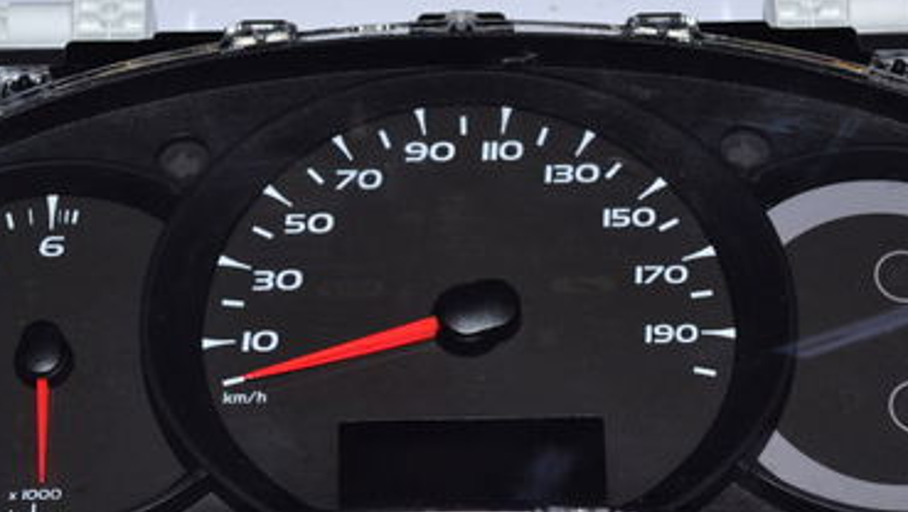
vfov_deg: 12.4
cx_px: 485
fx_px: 2361
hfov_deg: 21.8
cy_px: 327
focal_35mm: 98
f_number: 8
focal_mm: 36
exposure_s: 1/200
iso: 100
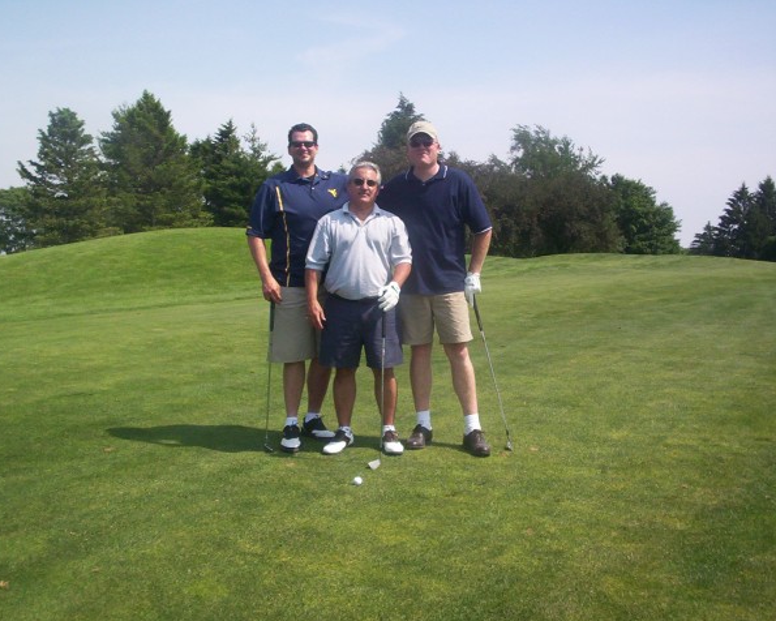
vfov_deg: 37.3
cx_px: 360
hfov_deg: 45.8
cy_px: 312
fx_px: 919
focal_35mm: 40
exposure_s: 1/710
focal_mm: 4.99
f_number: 4.5
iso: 100
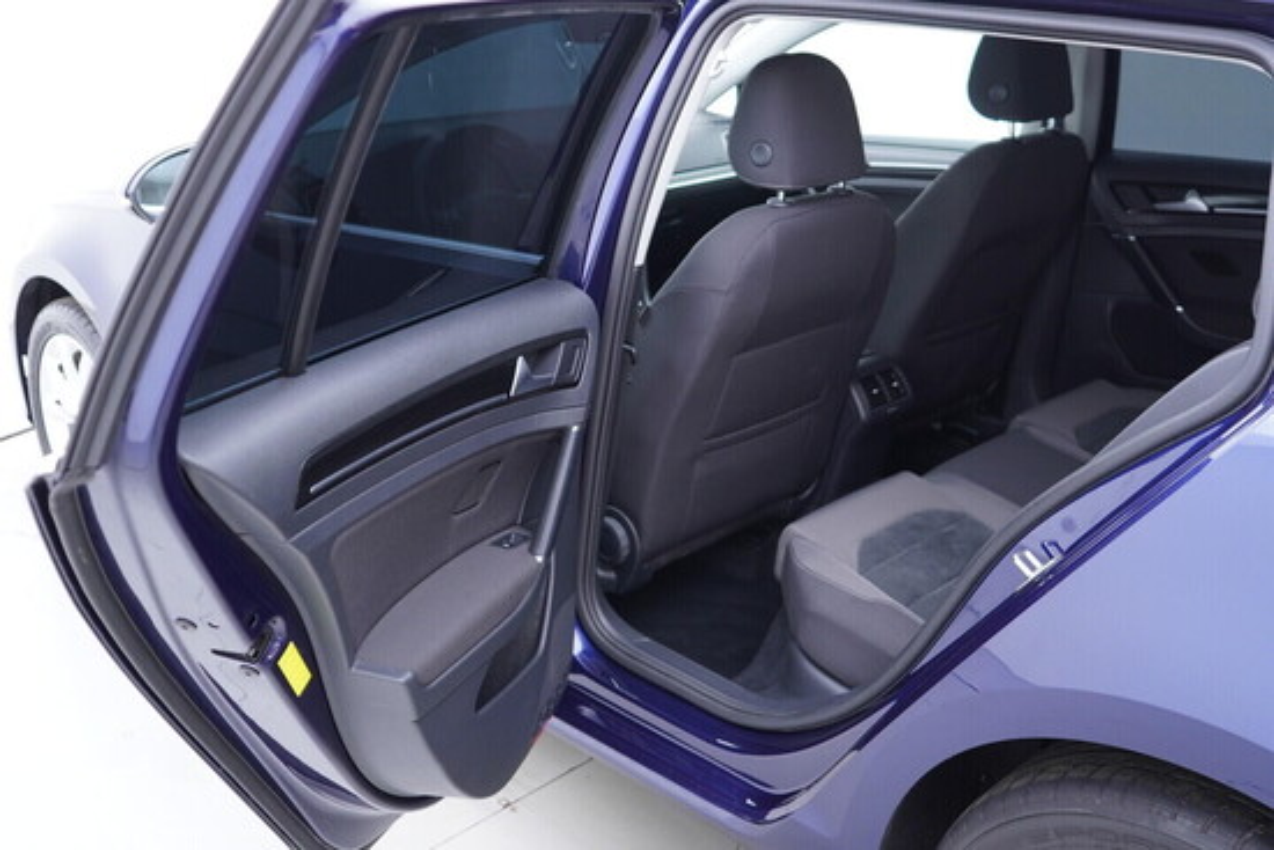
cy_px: 425
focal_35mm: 36
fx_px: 1274
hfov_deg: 53.1
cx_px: 637
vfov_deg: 36.9
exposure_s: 1/40
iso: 320
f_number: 2.8
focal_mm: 24
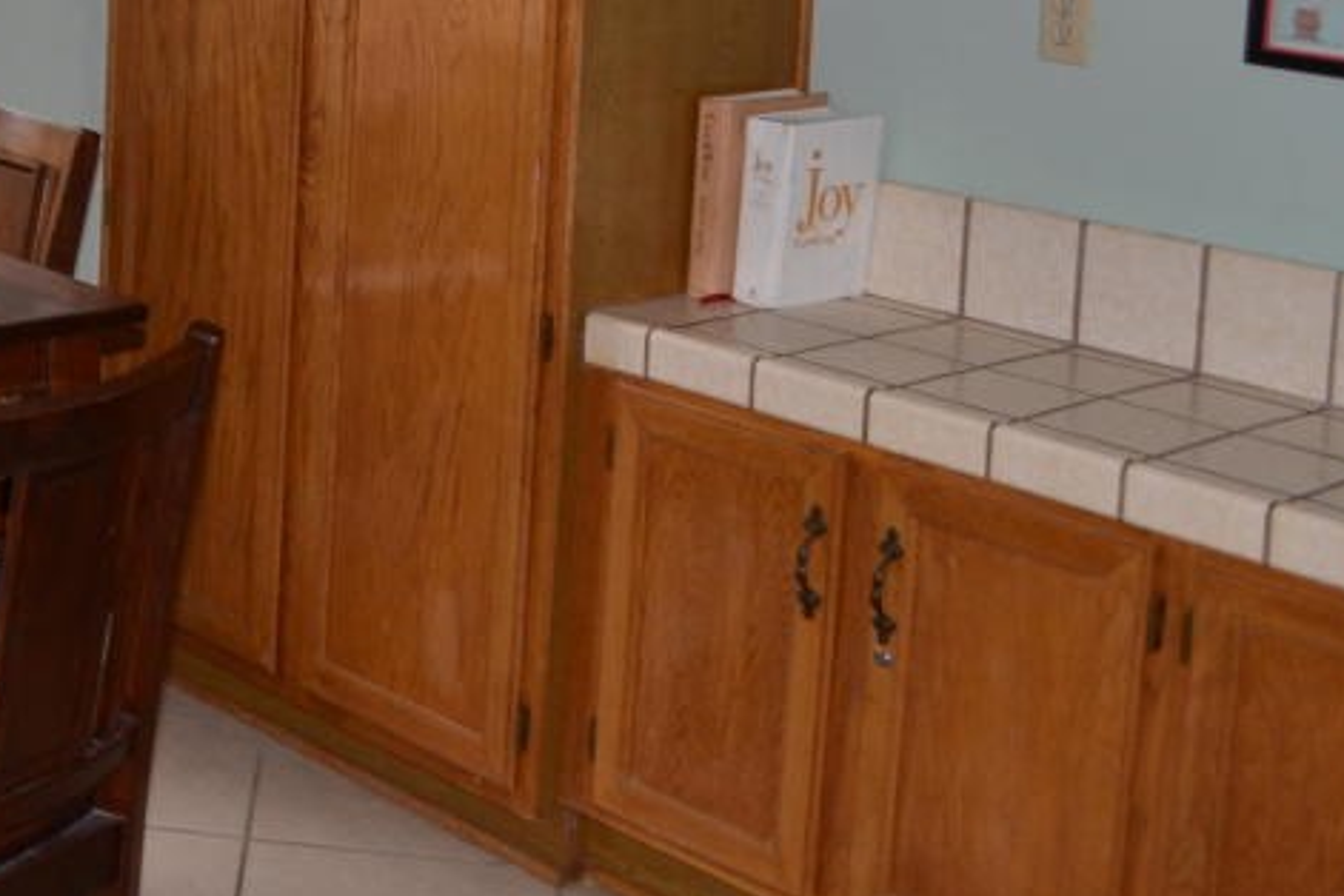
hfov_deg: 27.6
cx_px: -177
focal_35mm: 66
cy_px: -140
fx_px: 2464
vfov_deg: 19.6
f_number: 5.6
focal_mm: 18
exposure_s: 1/125
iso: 200
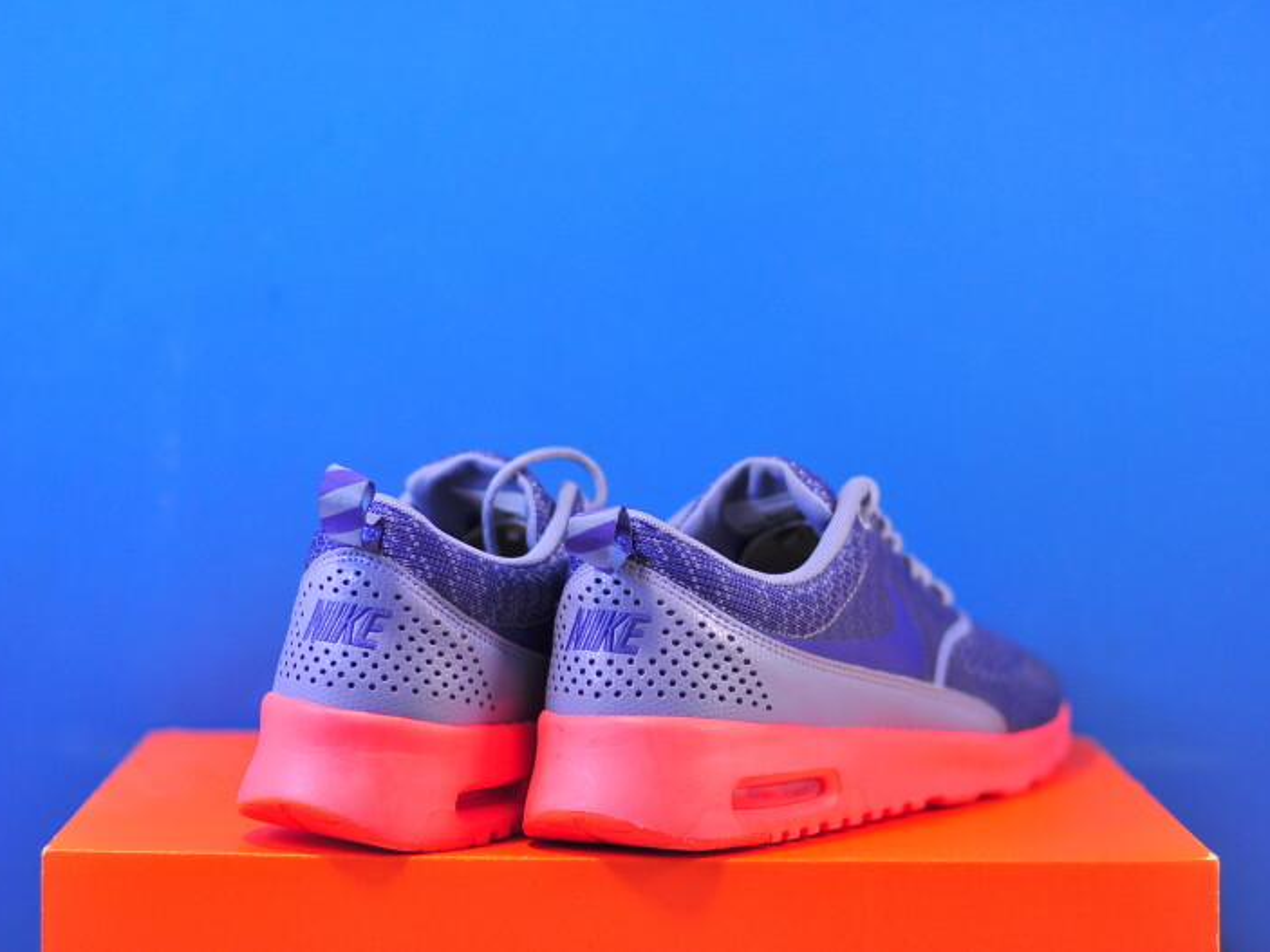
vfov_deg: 18.0
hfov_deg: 23.8
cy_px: 474
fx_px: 3008
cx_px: 614
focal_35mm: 82
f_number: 2
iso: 250
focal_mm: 50
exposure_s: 1/320
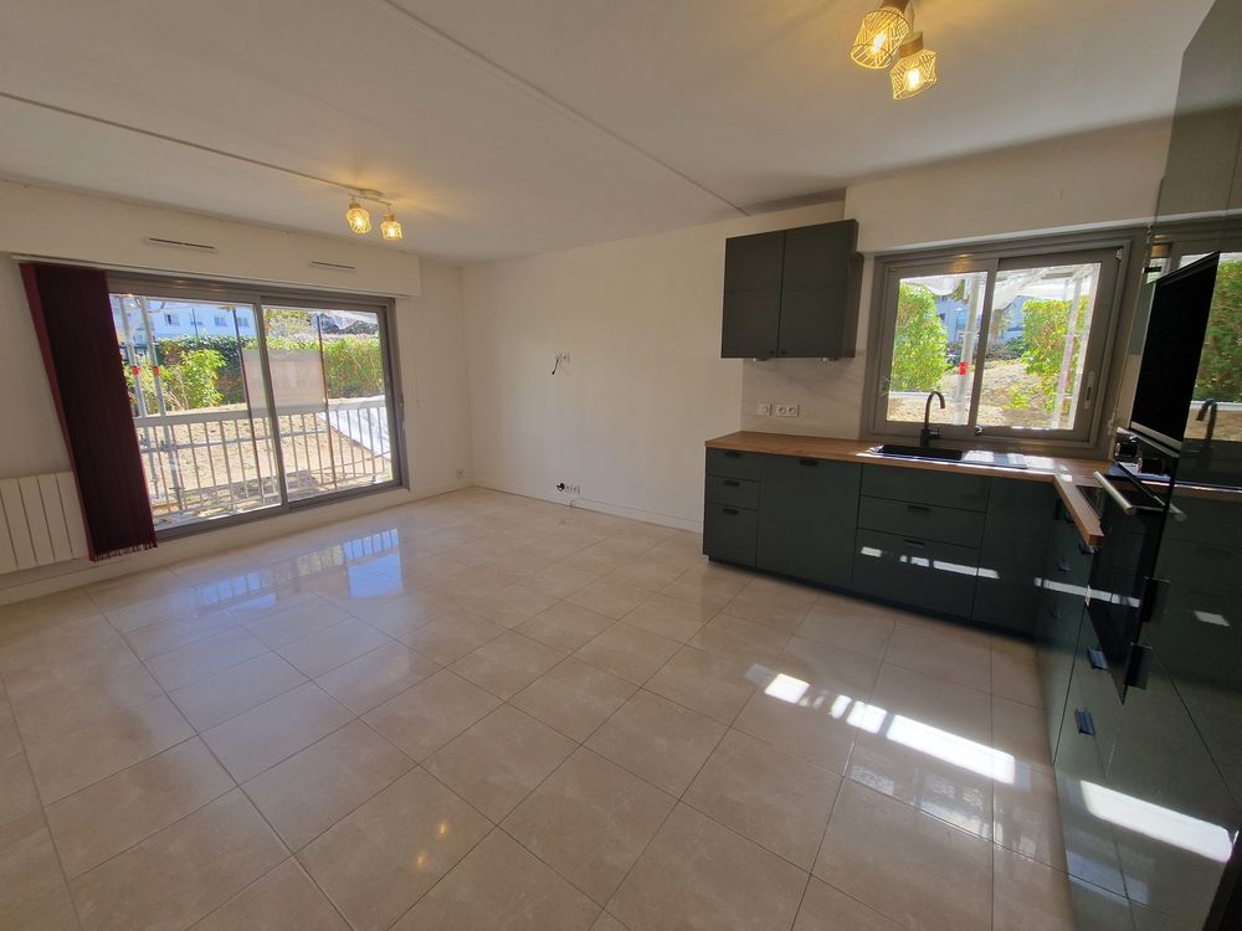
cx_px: 621
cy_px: 466
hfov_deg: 106.2
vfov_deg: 89.9
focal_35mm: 13
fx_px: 466
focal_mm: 2.2
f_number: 2.2
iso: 50
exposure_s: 1/172
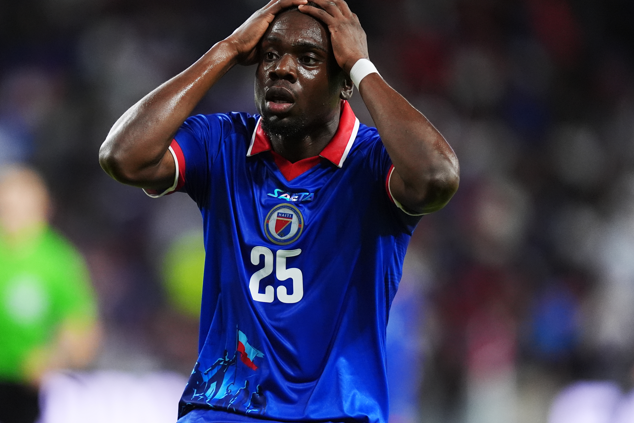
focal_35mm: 658
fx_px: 11588
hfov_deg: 3.1
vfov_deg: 2.1
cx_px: 226
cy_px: 261
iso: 3200
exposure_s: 1/2000
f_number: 2.8
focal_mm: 400
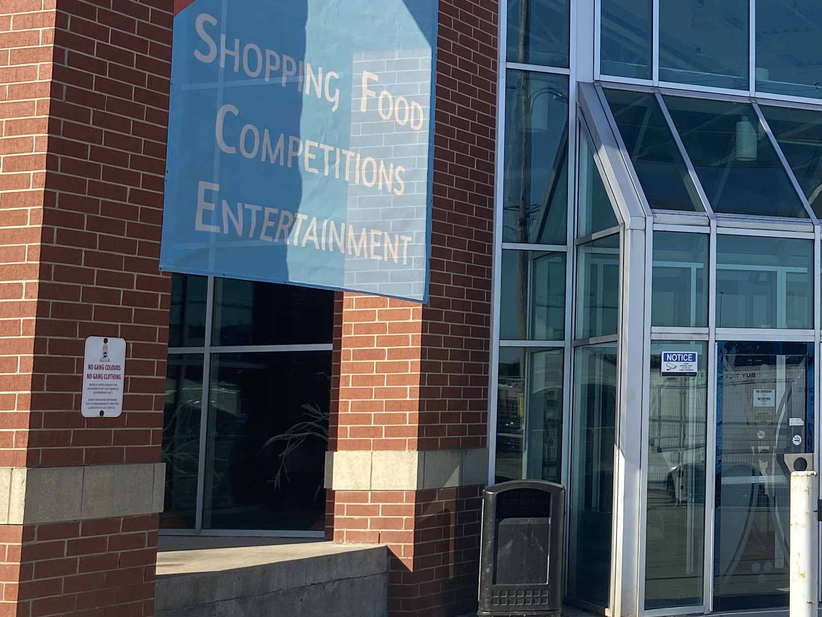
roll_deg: +1.1
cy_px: 223
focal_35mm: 63
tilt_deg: +6.3
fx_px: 1496
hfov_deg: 28.1
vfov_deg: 23.2
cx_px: 892
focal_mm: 4.25
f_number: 1.8
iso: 32
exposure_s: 1/1838
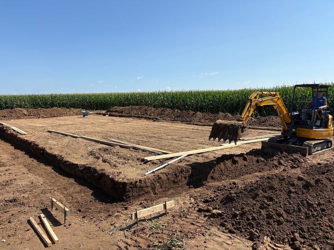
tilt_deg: -3.0
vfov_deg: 53.1
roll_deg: +1.9
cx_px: 167
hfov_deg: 67.3
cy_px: 125
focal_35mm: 26
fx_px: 251
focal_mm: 5.96
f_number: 1.6
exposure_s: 1/3279
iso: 50
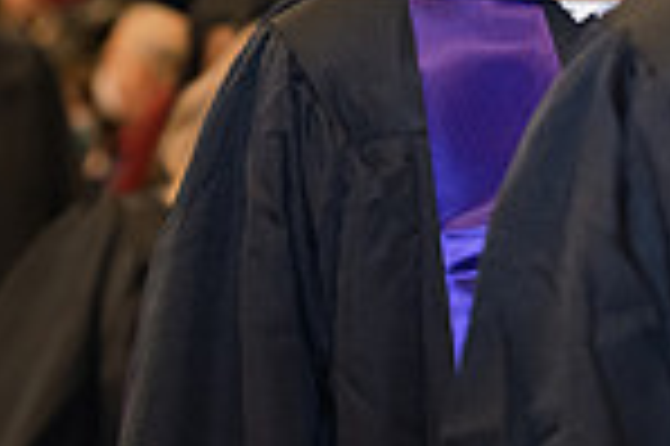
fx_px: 5949
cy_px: -11
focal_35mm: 320
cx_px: 598
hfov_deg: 6.4
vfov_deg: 4.3
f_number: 4
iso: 2000
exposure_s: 1/200
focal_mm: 82
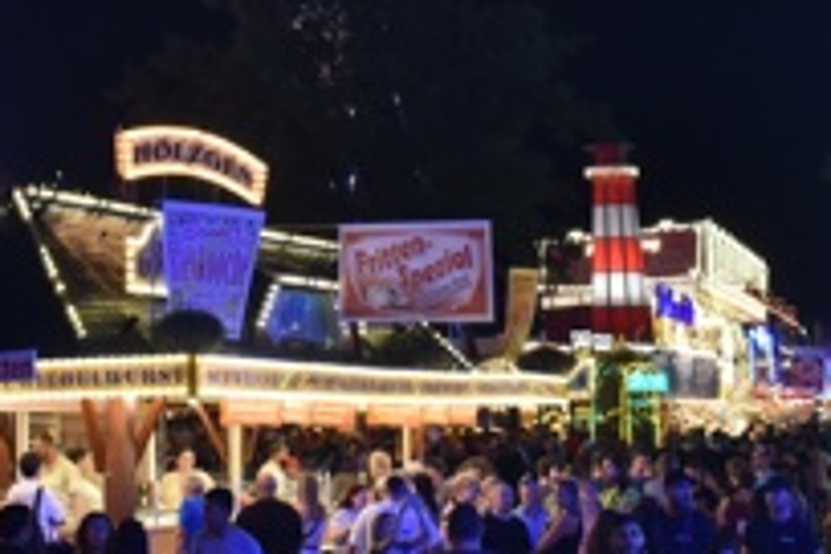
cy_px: -41
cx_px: 212
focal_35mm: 93
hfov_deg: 21.7
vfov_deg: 14.4
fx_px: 2147
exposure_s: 1/80
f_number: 4.5
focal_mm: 22
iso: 640
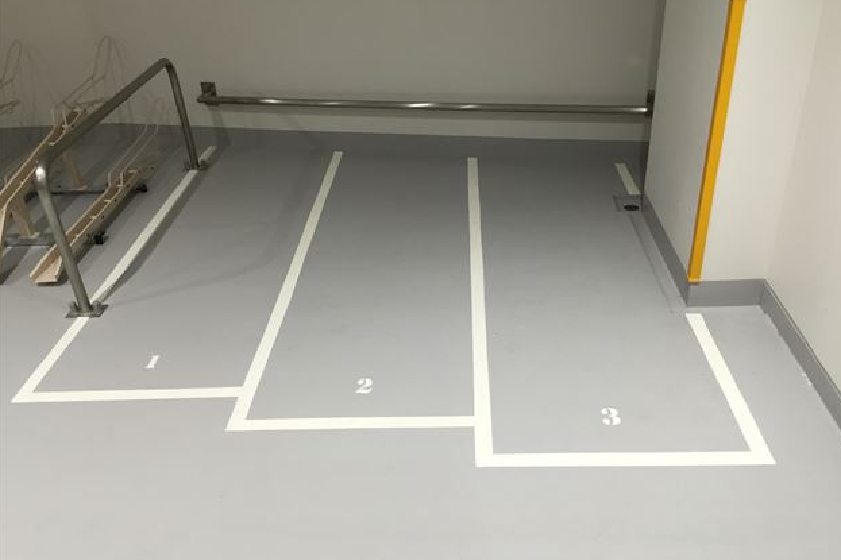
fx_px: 724
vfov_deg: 42.3
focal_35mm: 31
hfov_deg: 60.3
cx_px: 428
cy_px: 286
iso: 64
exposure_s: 1/30
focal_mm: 4.15
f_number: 2.2
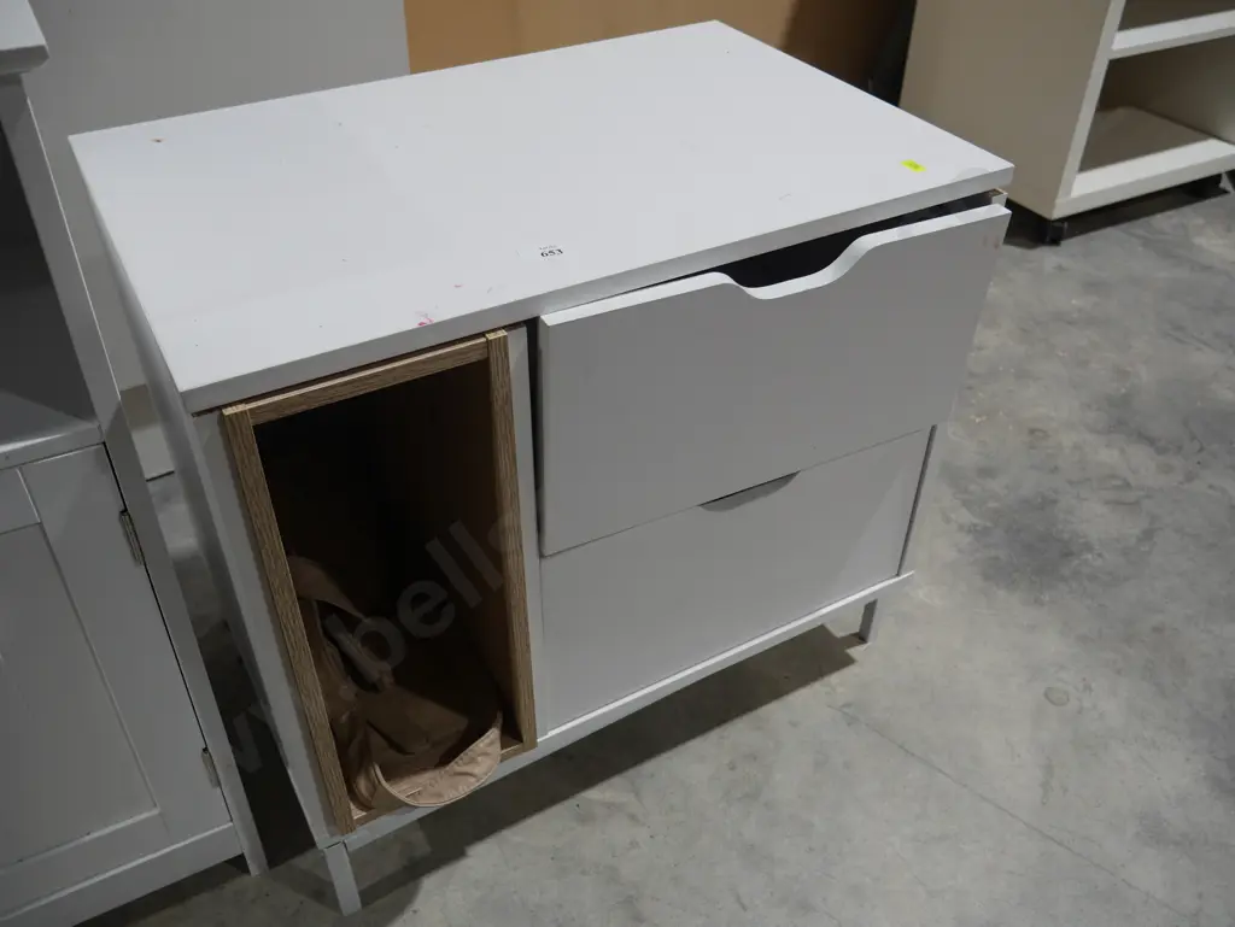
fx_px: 1071
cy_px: 464
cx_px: 618
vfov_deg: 46.8
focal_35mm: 30
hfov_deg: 59.9
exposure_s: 1/60
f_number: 4
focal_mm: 15
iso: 200
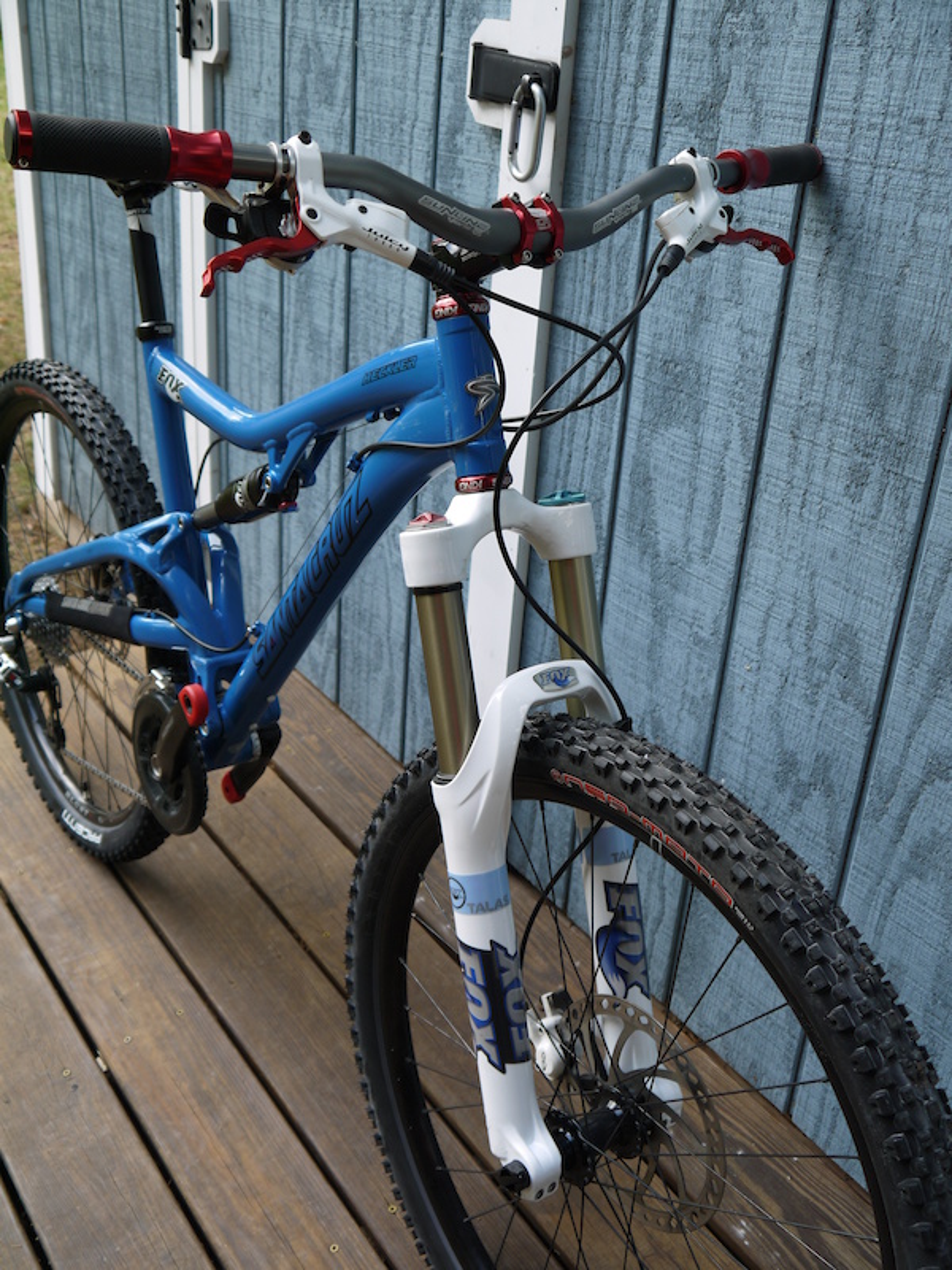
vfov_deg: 49.0
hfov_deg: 37.7
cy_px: 635
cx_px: 476
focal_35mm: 38
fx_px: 1393
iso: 160
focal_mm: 19
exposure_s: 1/100
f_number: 4.5
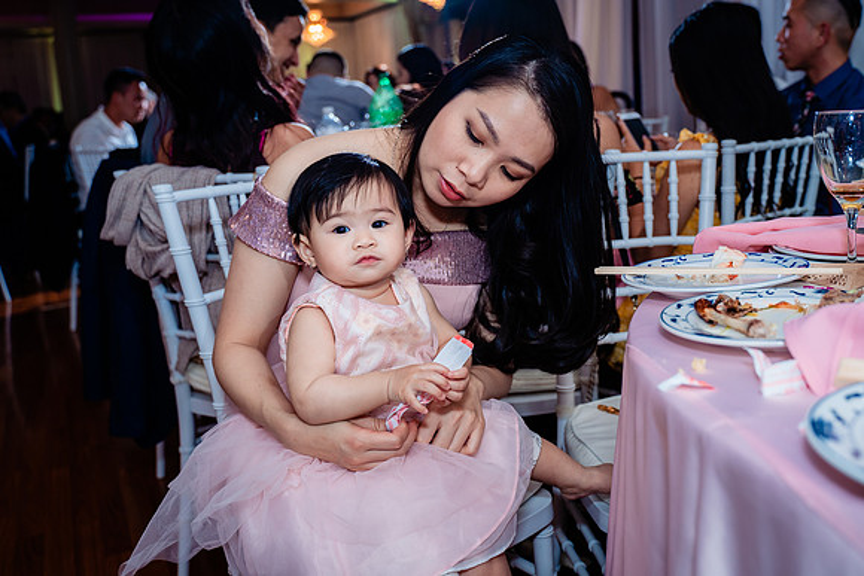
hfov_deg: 54.8
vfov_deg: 38.4
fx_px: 825
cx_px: 529
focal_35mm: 34
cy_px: 239
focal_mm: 28
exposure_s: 1/160
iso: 640
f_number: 3.5
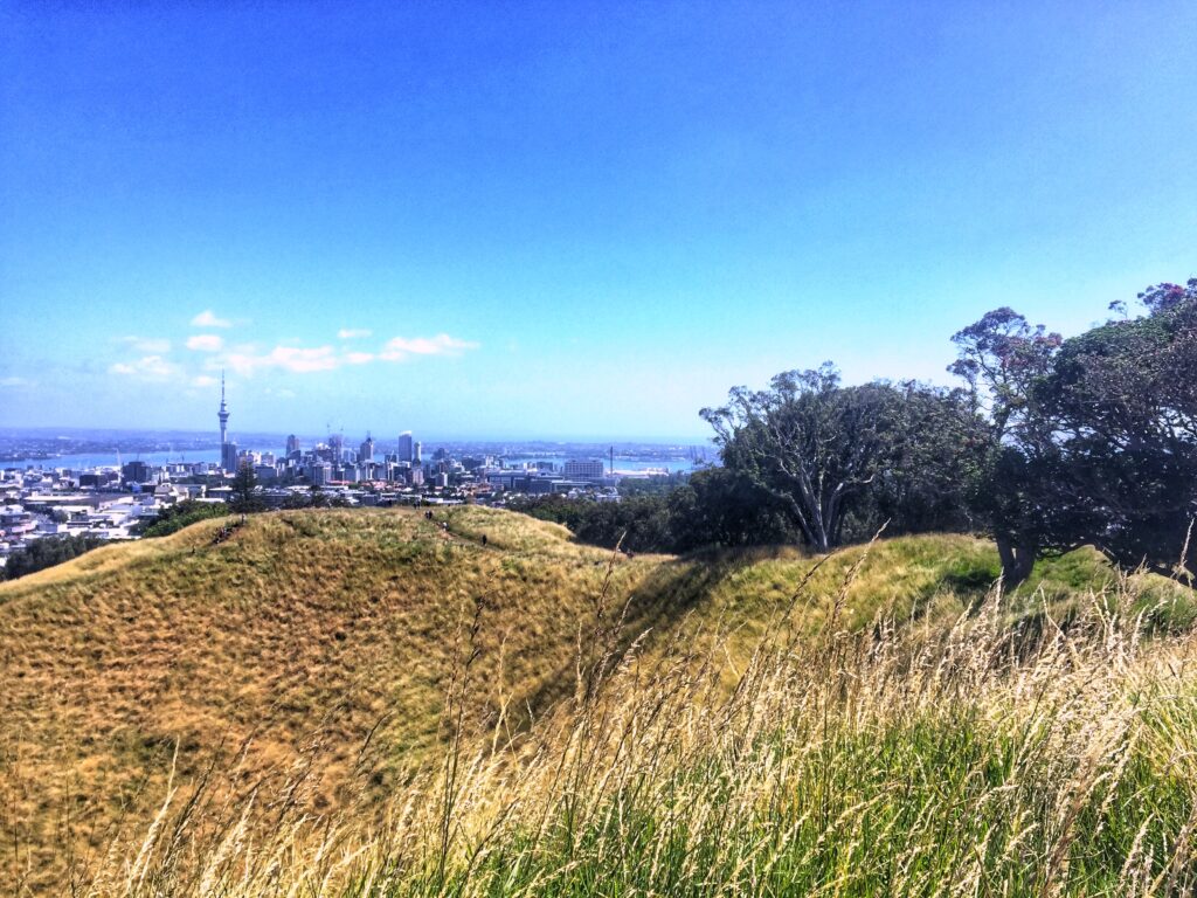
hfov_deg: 61.7
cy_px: 449
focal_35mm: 29
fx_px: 1003
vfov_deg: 48.2
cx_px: 598
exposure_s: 1/1412
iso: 32
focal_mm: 4.15
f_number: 2.2
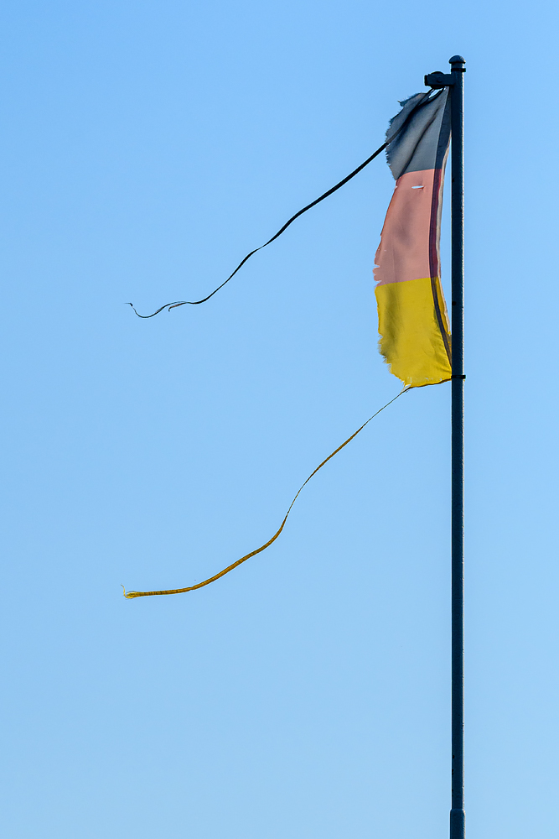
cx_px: 280
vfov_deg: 5.1
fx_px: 9429
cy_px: 420
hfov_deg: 3.4
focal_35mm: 405
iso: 400
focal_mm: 270
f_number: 7.1
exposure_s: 1/4000
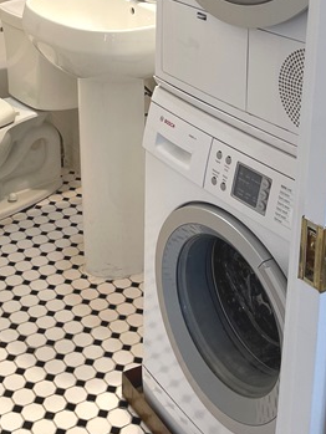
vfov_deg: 30.1
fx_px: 753
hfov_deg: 24.1
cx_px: 70
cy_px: 7
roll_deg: -0.2
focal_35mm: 60
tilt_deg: -13.5
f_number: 1.6
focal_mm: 5.1
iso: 100
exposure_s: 1/120
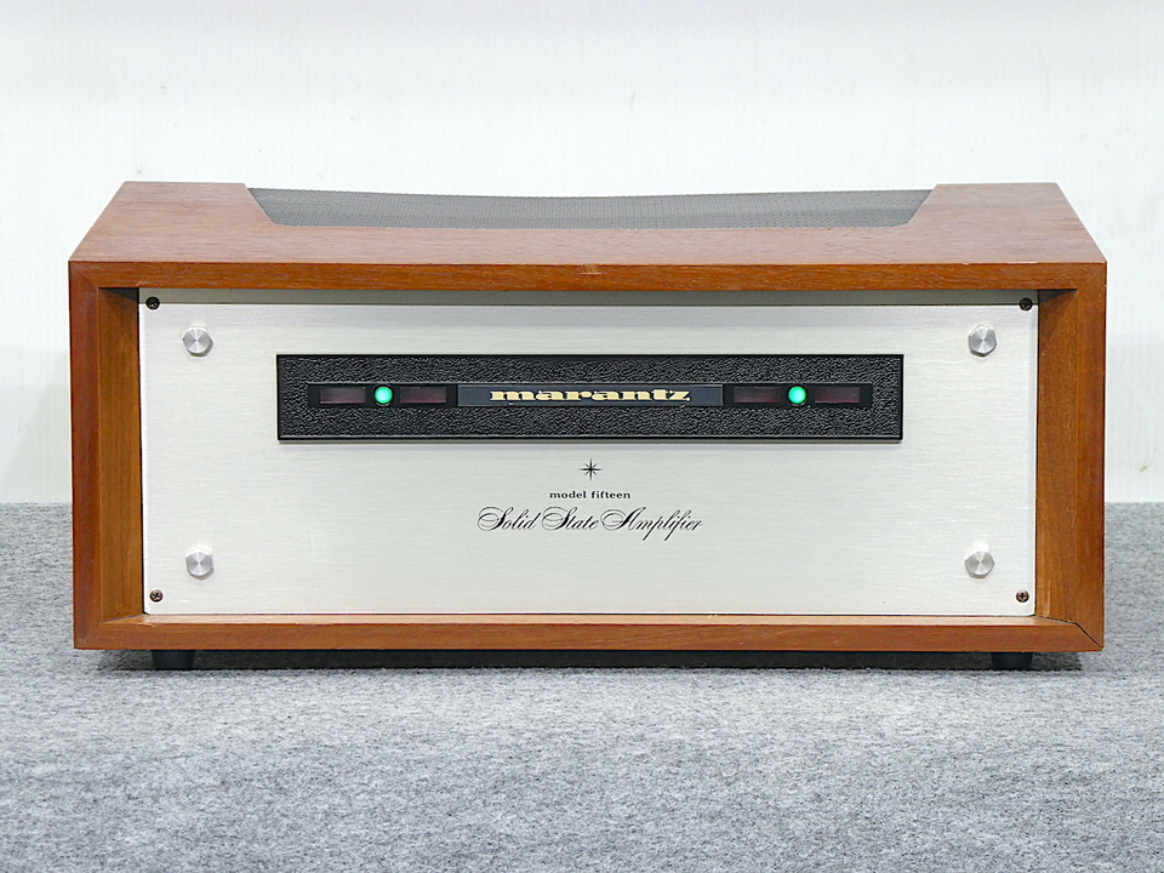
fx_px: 5078
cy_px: 436
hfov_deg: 13.1
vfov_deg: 9.8
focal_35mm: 151
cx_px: 582
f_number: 5.4
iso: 200
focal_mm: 27.1
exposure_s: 1/6
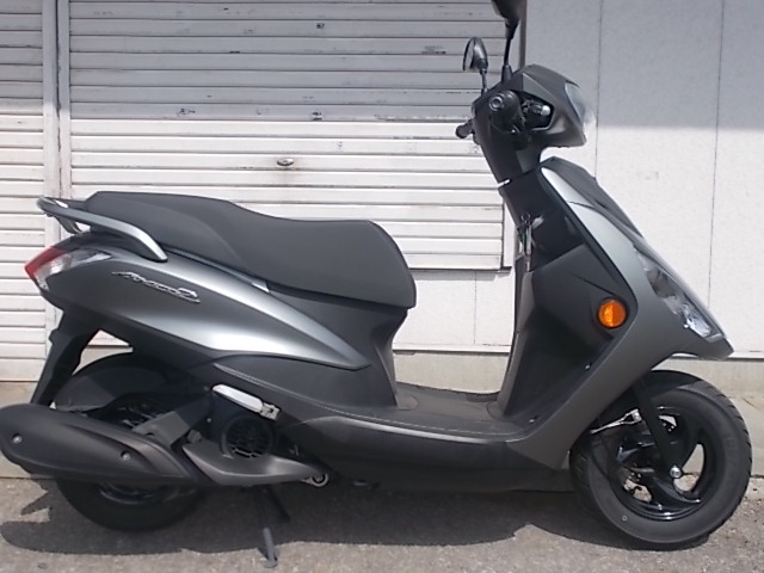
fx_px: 861
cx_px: 382
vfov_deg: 36.8
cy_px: 286
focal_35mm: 39
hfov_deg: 47.9
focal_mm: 6.9
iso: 80
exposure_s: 1/125
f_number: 9.8
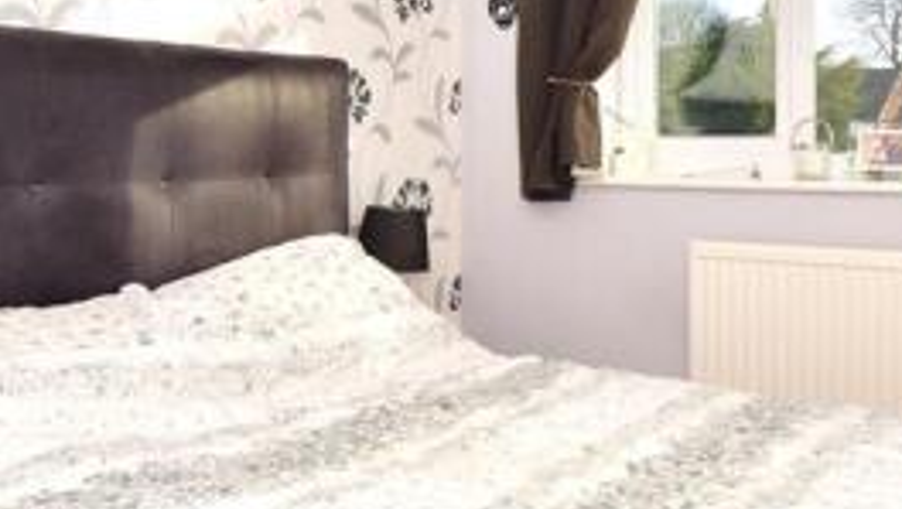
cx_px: 598
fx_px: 934
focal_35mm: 39
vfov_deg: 30.0
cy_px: 132
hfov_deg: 50.7
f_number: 13
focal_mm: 10
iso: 400
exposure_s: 1/200
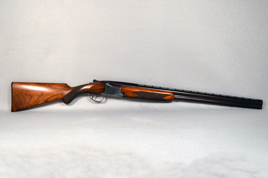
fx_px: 290
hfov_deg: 49.6
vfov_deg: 34.1
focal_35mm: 39
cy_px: 89
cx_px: 134
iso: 400
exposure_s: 1/80
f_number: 4.5
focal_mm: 26
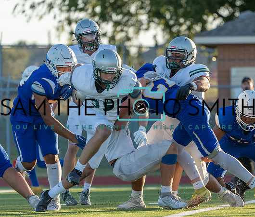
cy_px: 102
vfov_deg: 3.5
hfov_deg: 4.2
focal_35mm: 453
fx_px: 3504
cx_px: 173
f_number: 5.6
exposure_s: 1/1250
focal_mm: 355
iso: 500
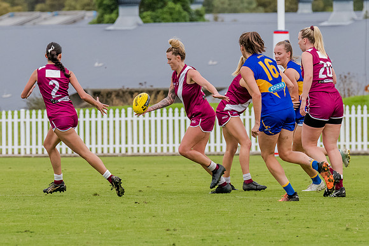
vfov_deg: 2.2
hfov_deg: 3.3
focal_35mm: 629
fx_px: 6445
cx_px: 219
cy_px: 117
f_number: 8
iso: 1250
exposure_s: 1/1600
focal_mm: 300
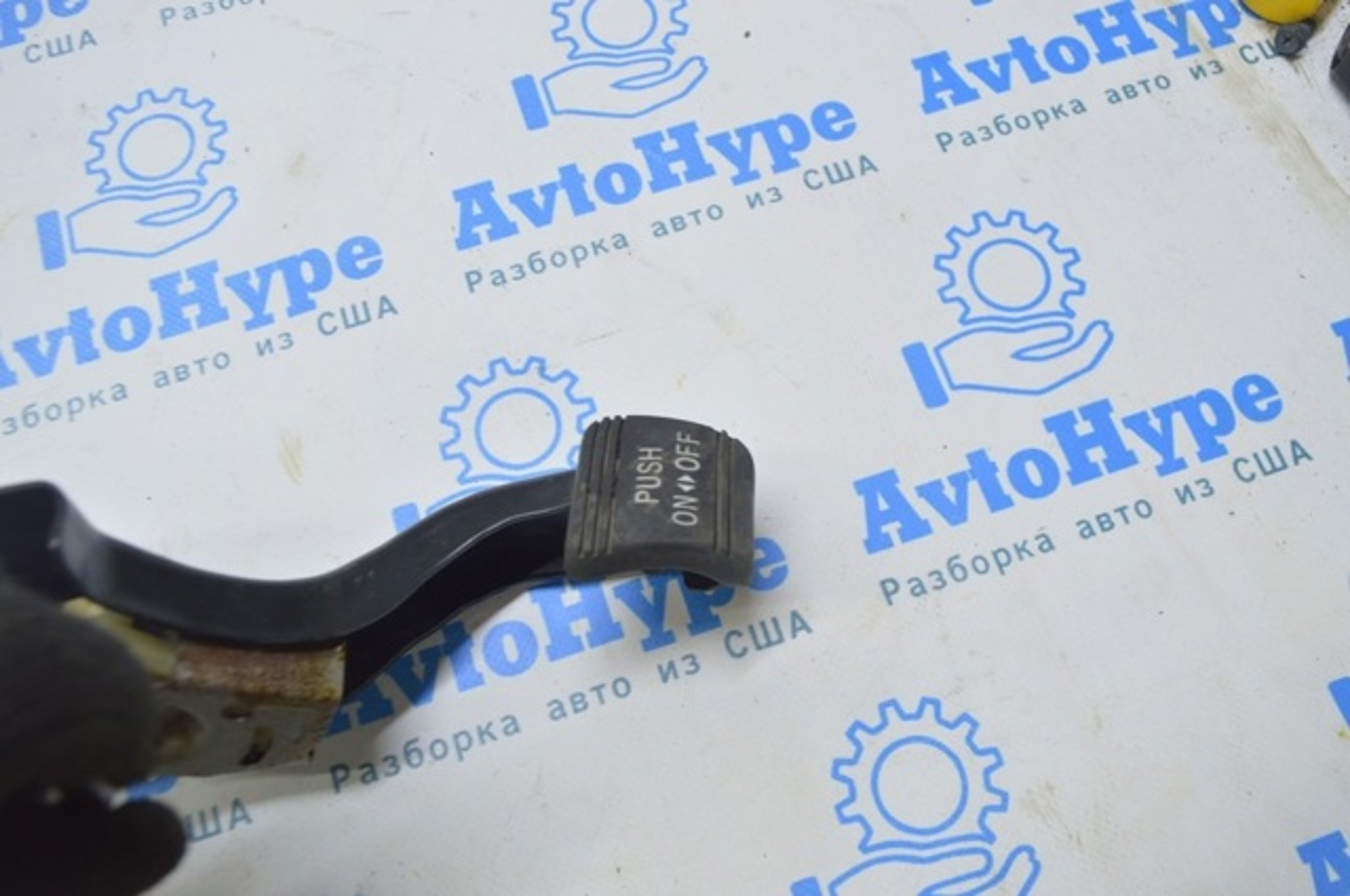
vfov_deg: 41.6
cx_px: 675
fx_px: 1180
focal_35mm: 32
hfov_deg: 59.6
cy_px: 448
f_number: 5.6
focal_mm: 21
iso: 400
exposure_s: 1/20
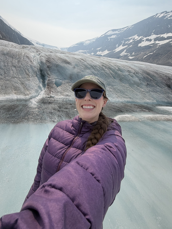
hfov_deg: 74.6
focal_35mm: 17
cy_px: 94
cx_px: 94
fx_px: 113
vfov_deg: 90.1
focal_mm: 2.22
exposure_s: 1/1368
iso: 20
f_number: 2.2
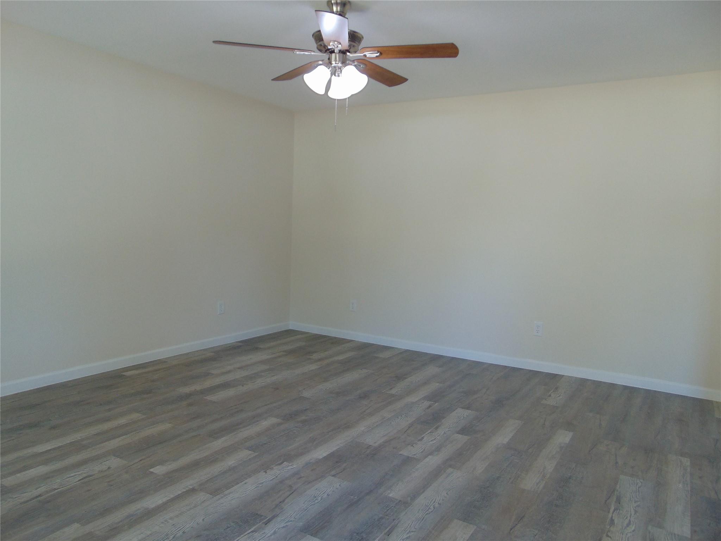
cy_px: 270
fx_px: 521
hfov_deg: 69.4
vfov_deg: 54.9
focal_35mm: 25
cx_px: 360
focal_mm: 4.5
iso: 80
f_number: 3
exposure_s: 1/40
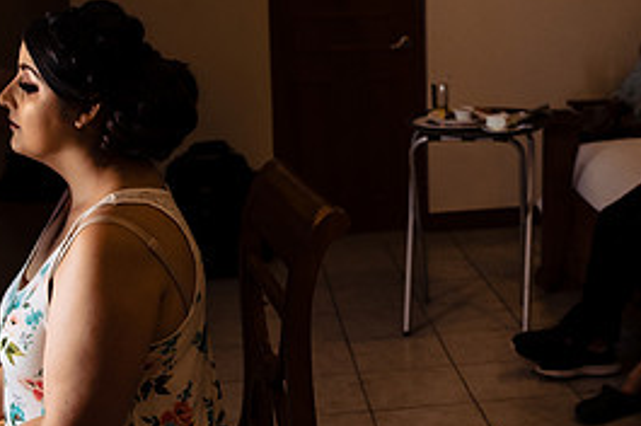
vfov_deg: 21.4
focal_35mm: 63
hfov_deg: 31.7
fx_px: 1120
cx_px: 417
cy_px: 118
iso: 800
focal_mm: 24
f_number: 3.2
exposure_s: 1/100
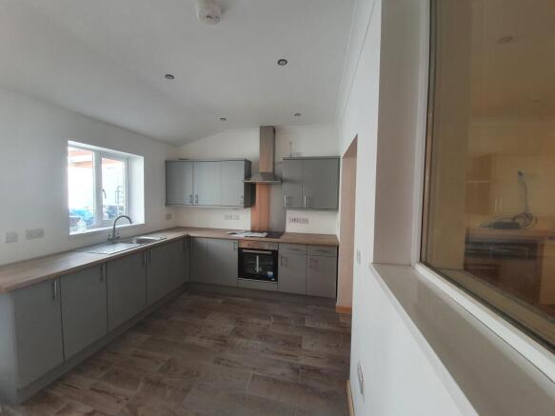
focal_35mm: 13
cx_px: 278
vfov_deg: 89.9
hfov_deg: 106.2
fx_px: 208
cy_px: 208
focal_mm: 1.8
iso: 80
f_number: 2.2
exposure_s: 1/50
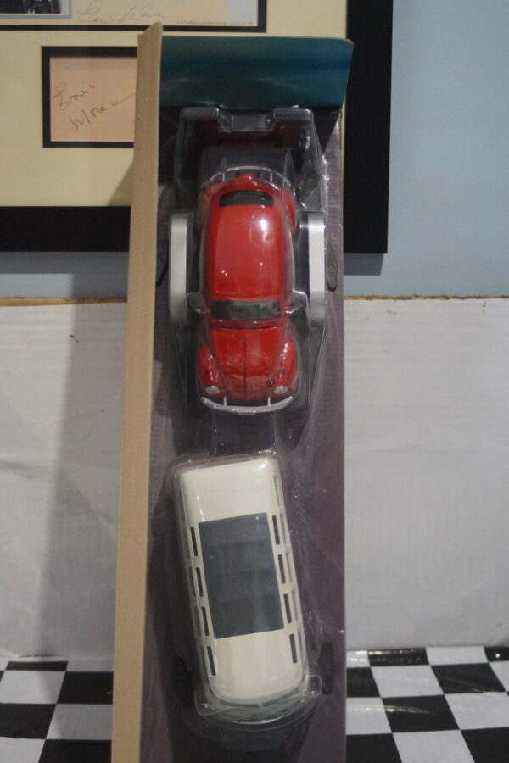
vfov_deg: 46.4
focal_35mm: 42
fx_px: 891
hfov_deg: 31.9
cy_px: 382
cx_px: 254
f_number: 3.5
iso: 3200
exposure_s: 1/125
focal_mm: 28
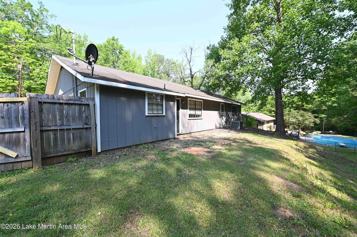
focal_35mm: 14
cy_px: 118
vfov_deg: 81.1
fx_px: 139
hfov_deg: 104.3
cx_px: 178
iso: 200
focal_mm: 14
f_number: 9
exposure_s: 1/125
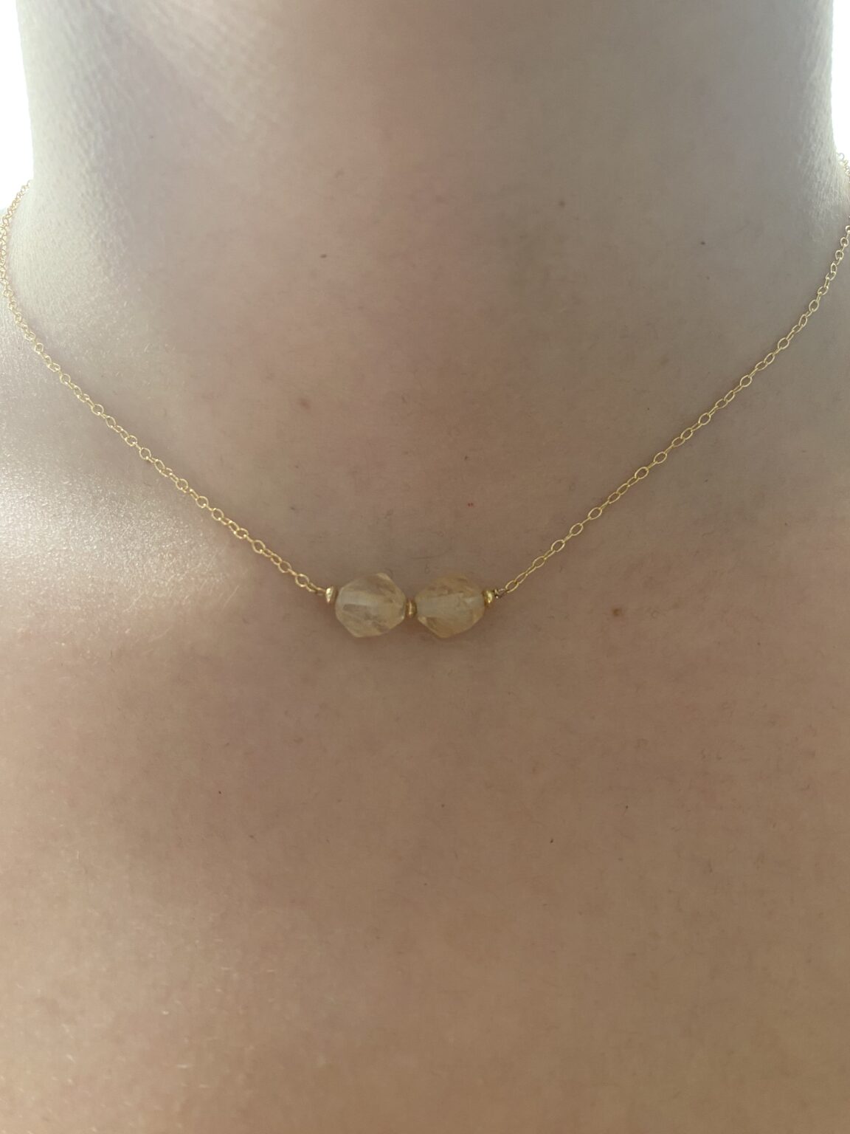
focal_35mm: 26
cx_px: 425
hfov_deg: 53.1
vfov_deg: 67.3
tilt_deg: -19.0
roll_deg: +3.4
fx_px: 851
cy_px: 567
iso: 125
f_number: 1.8
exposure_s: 1/60
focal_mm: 4.25
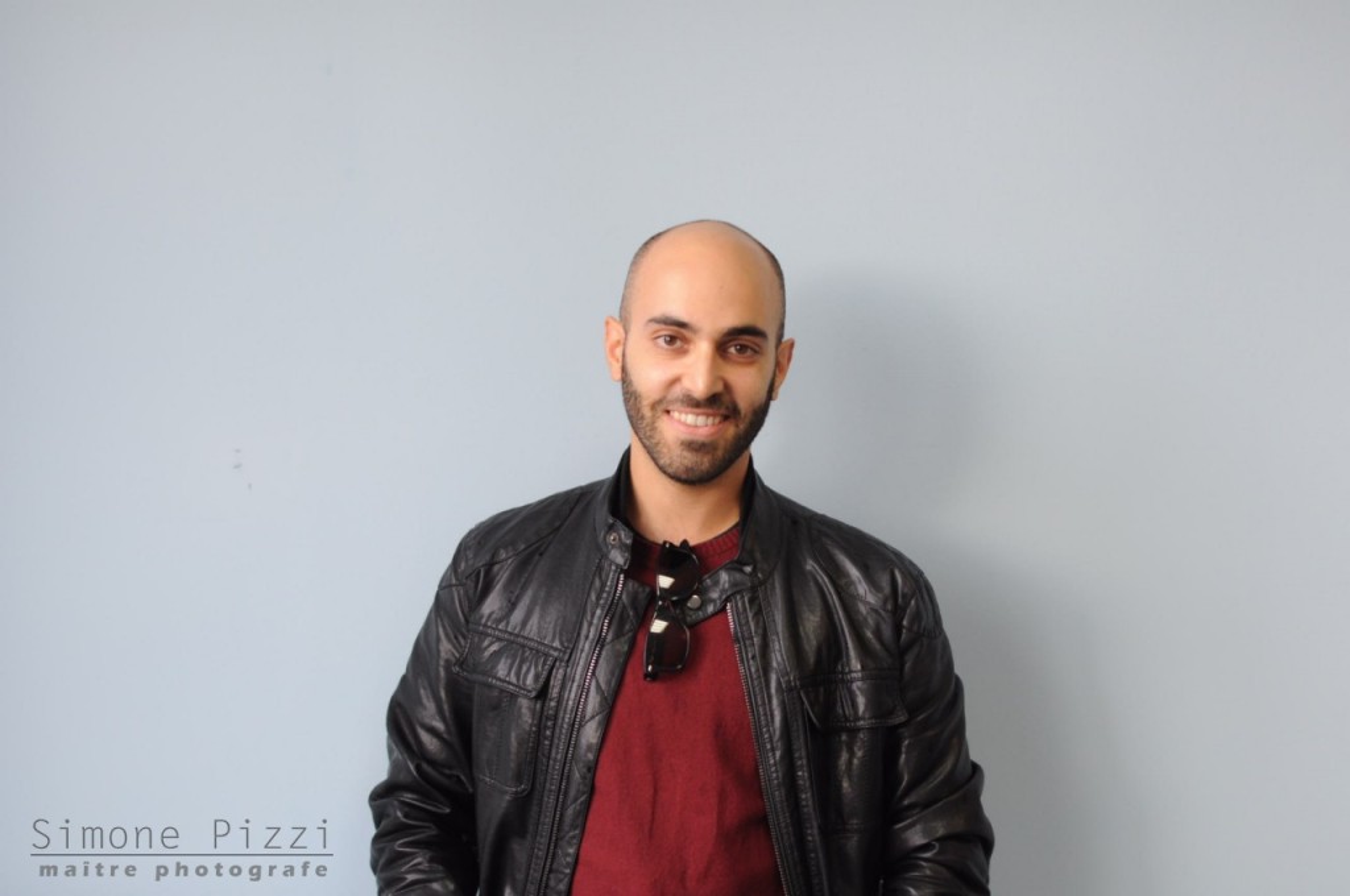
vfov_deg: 18.1
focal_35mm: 75
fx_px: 2809
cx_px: 675
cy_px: 448
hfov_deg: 27.0
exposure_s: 1/200
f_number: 2.2
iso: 320
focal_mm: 50
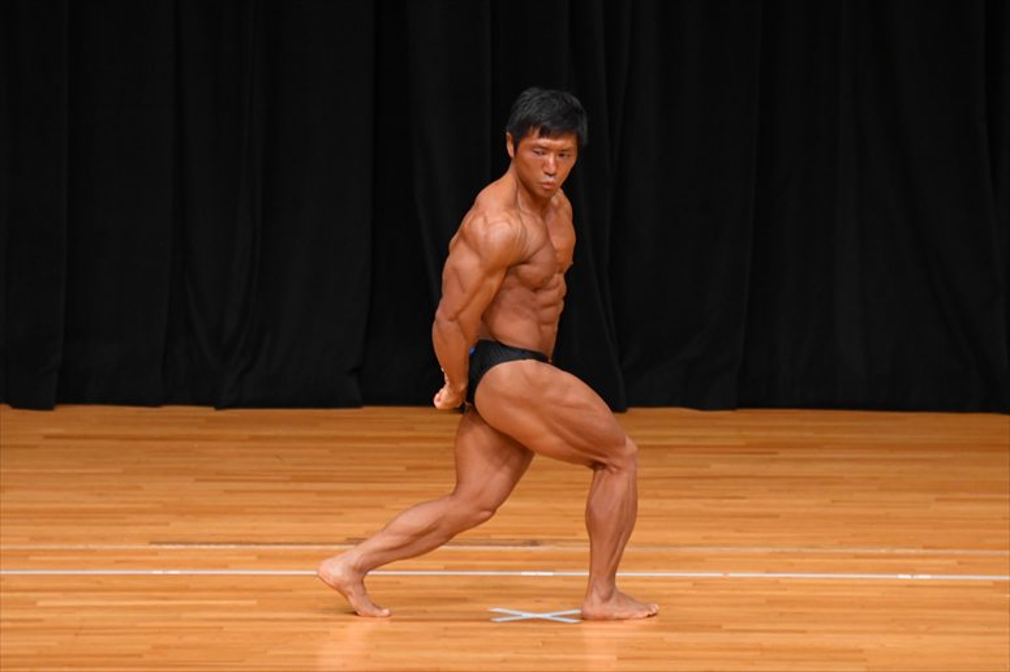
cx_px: 505
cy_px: 336
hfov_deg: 6.5
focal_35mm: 315
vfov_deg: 4.4
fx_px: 8833
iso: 3200
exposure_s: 1/400
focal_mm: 210
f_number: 5.6
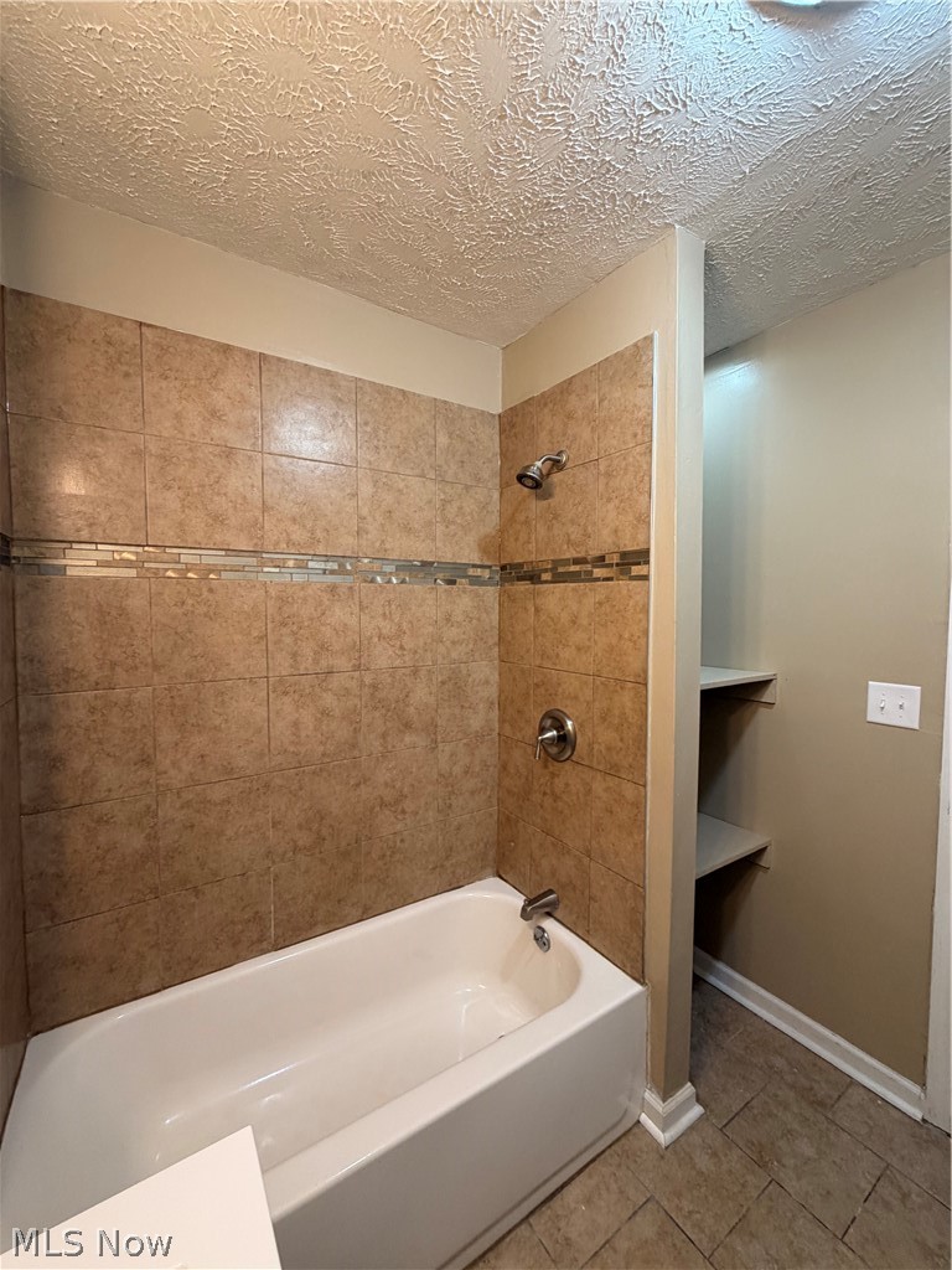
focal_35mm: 14
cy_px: 635
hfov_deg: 85.7
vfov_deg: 102.1
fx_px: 513
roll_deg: +0.8
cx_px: 476
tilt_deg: -2.6
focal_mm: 2.22
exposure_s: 1/60
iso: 200
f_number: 2.2
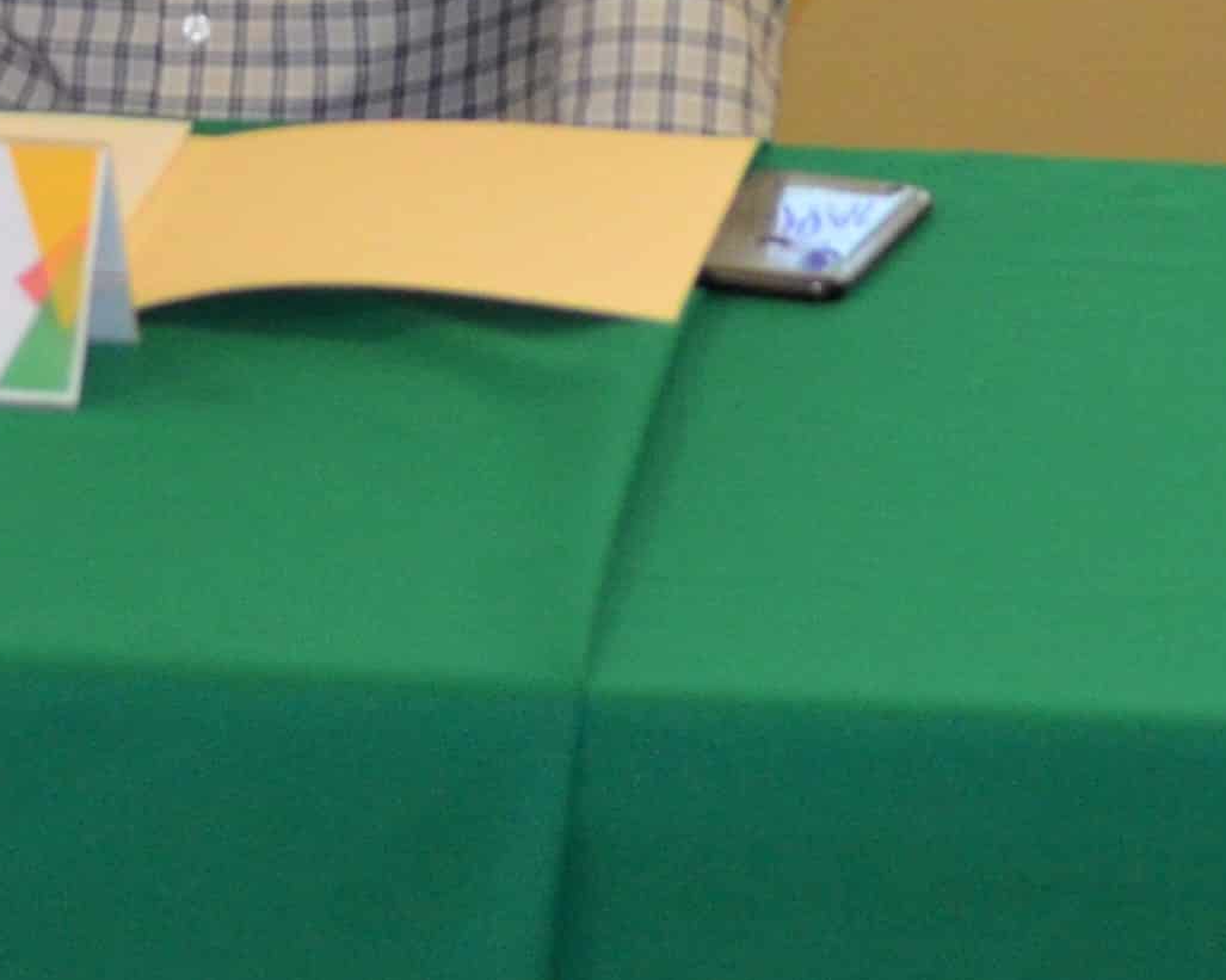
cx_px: 373
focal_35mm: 187
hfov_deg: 10.3
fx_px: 6783
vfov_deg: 8.0
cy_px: -722
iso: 1100
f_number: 4.5
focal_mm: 28
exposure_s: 1/60
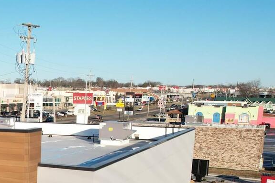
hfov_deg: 29.7
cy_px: 206
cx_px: -15
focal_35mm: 62
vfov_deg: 20.8
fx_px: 473
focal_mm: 8.38
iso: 110
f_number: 2.8
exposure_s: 1/1500
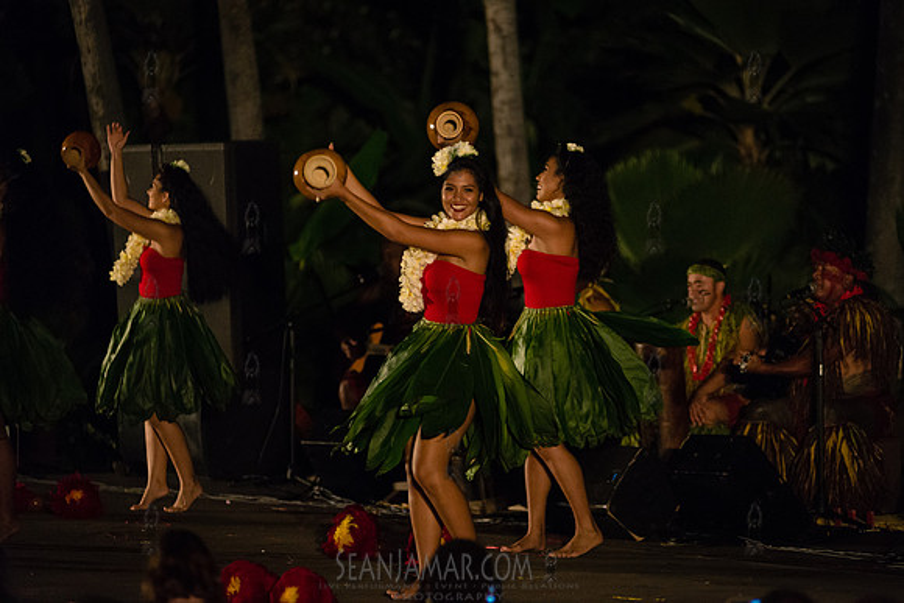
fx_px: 4646
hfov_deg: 11.1
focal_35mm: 185
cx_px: 452
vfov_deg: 7.4
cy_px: 302
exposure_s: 1/320
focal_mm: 185
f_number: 2.8
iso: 4000
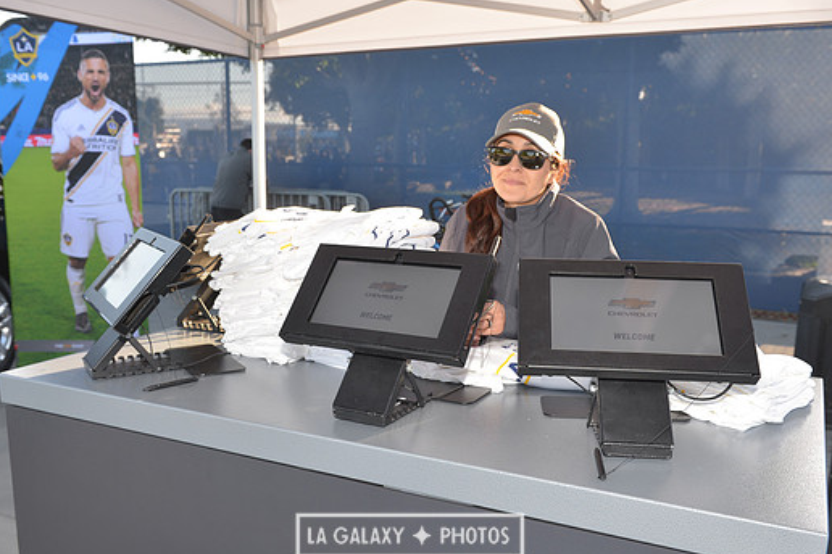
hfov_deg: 53.1
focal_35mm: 36
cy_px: 294
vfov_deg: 36.9
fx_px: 832
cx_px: 410
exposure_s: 1/160
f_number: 6.3
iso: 250
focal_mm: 32
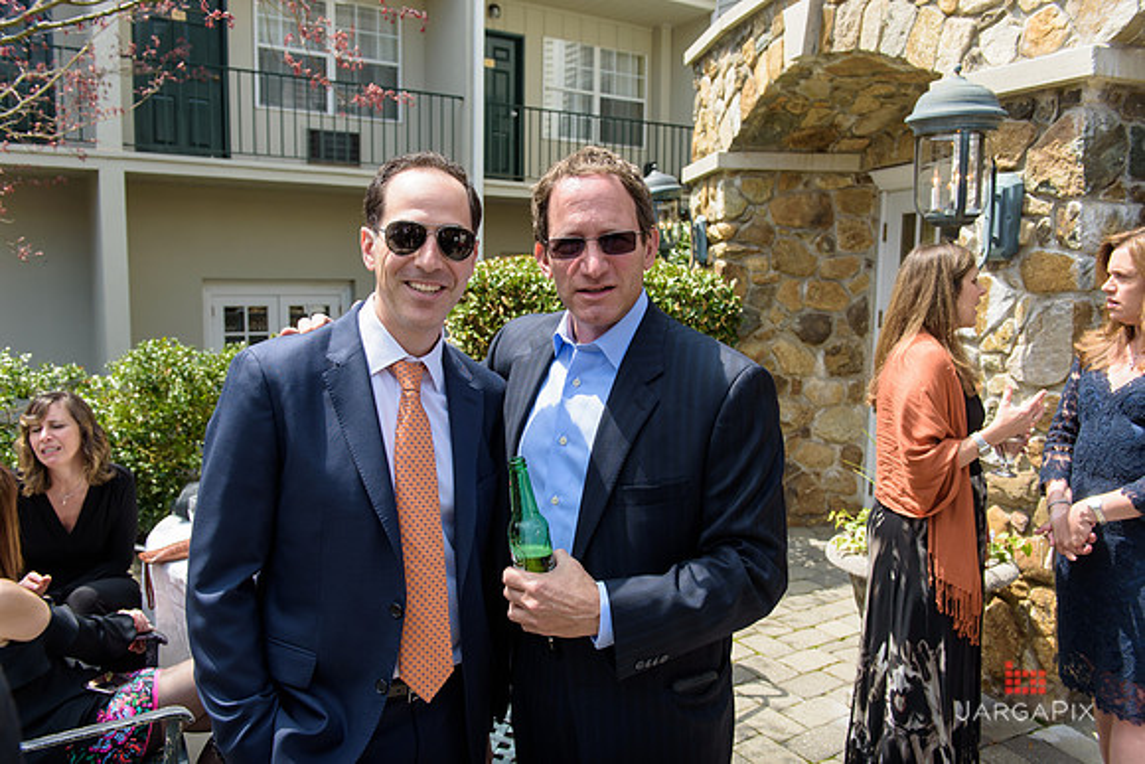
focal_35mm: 29
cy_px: 382
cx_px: 572
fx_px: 923
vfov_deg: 45.0
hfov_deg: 63.6
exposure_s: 1/640
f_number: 4
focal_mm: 29
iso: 200
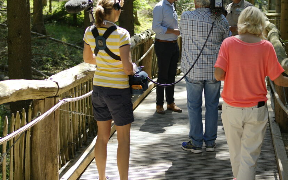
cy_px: 66
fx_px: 518
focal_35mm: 66
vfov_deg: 19.7
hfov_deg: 30.9
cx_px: 178
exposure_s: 1/500
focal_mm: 35
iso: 64
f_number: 2
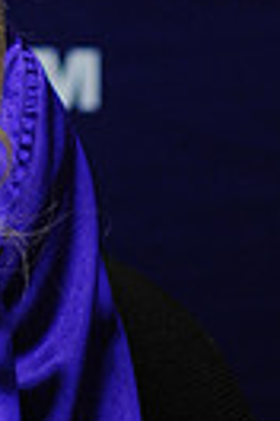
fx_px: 6929
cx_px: -294
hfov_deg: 2.3
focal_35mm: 594
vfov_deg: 3.4
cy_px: -472
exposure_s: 1/125
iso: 640
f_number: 4
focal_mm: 90
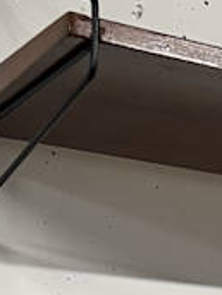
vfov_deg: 12.8
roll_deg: -0.6
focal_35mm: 136
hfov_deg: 10.7
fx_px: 1163
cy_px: 576
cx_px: 271
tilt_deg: -5.5
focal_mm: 5.7
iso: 80
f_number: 1.5
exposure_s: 1/50
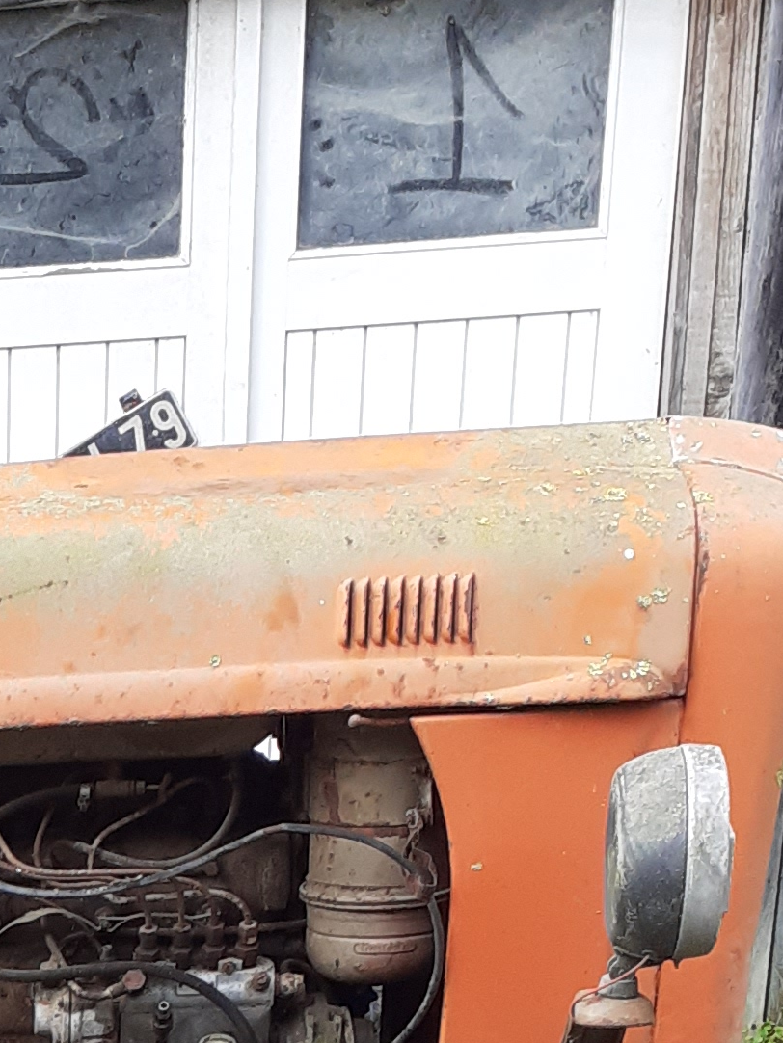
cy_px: 1671
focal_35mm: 103
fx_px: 3105
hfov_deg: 13.1
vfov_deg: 16.9
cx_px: -589
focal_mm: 3.6
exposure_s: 1/441
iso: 40
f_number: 1.9
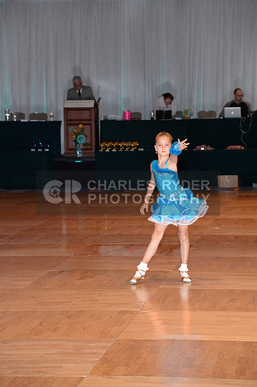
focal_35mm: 120
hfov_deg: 11.4
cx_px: 128
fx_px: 1289
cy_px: 194
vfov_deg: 17.1
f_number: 5.6
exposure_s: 1/200
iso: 1250
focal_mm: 120
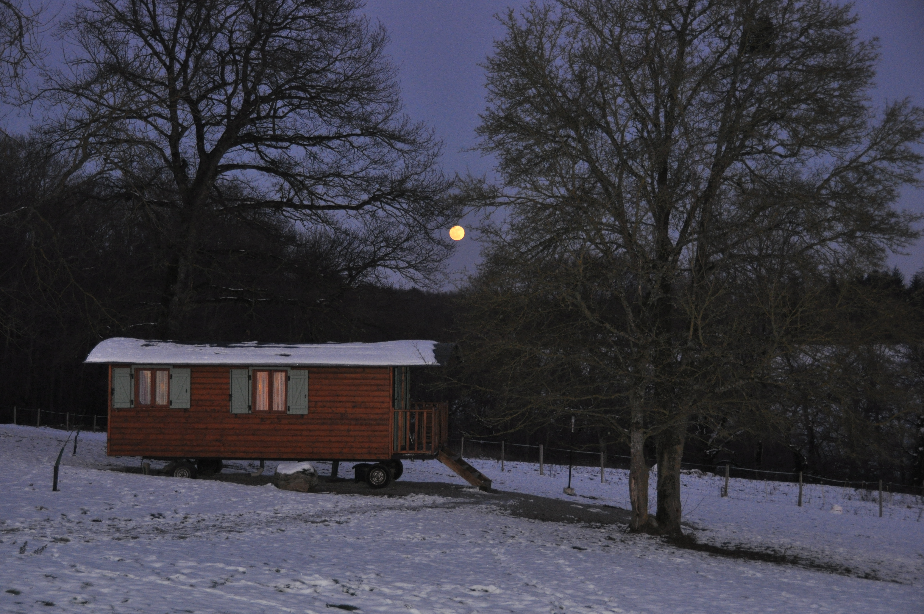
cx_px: 462
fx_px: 1538
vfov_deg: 22.6
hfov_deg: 33.4
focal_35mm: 60
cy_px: 307
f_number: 4.5
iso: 800
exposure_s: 1/60
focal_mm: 40
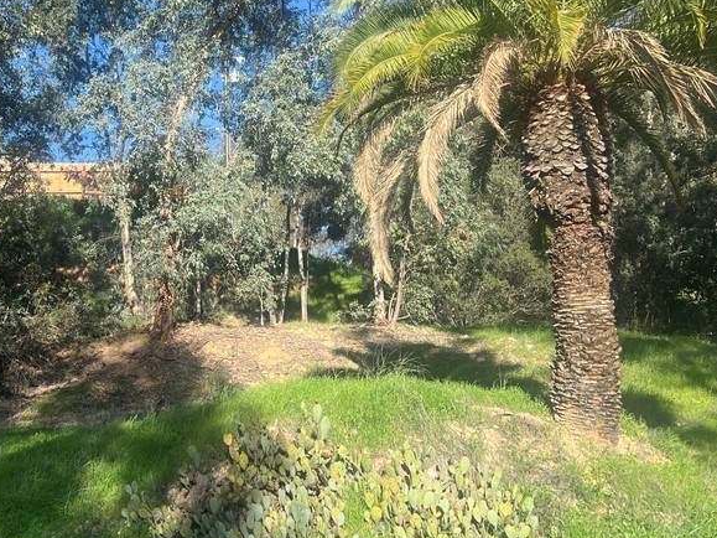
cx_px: 141
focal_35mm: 46
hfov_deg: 39.6
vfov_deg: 31.4
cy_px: 213
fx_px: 953
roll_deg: +0.0
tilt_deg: +15.8
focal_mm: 5.7
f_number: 1.5
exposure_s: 1/1449
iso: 50
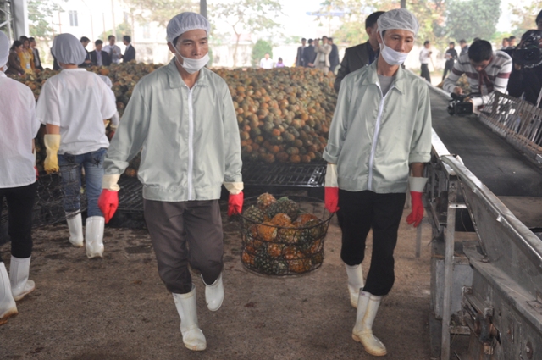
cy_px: 180
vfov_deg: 29.8
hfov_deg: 43.7
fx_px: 677
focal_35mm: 45
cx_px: 271
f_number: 4.2
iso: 500
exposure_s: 1/125
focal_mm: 30
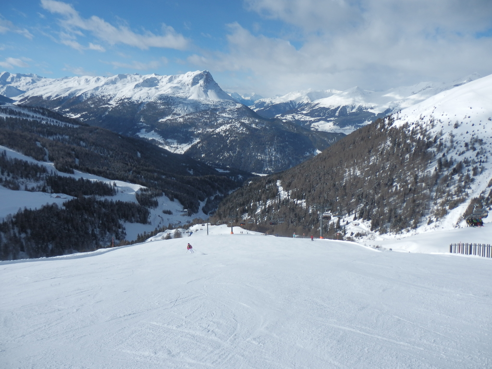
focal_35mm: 25
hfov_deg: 69.4
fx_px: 355
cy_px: 184
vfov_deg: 54.9
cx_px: 246
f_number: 8.7
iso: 80
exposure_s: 1/320
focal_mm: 4.5
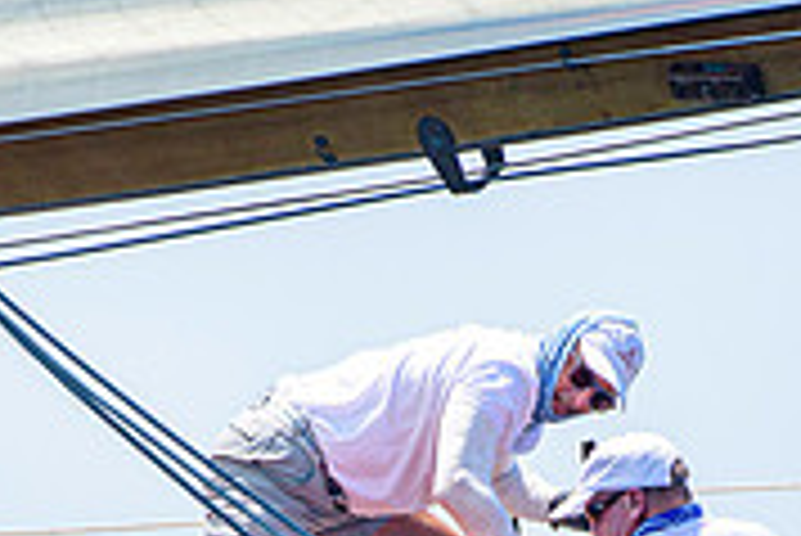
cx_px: 274
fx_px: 43511
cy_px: 651
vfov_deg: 0.7
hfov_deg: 1.1
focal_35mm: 1954
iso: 400
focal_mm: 400
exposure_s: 1/2500
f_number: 5
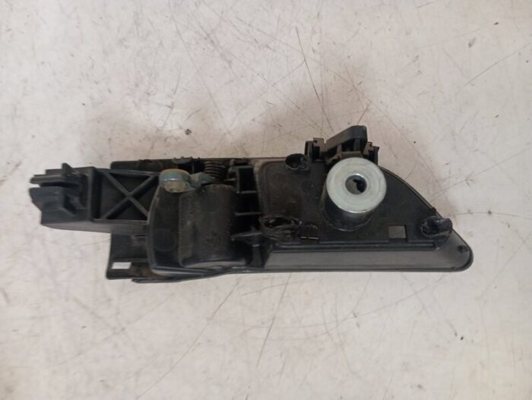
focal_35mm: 28
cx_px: 266
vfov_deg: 49.9
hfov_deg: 63.4
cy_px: 200
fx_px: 431
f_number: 1.8
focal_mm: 4.22
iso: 529
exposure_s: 1/33.3
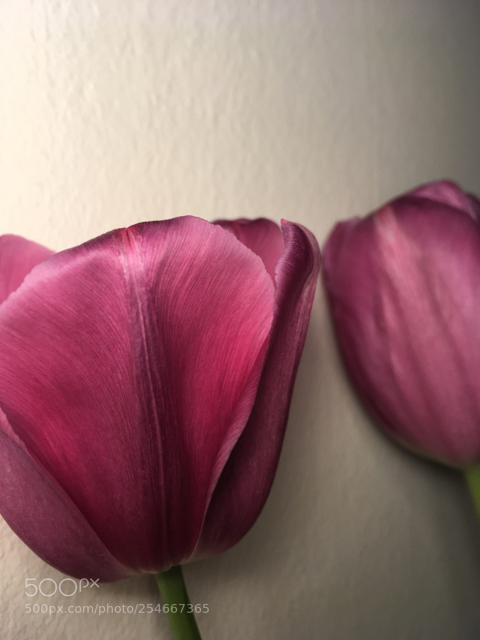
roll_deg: +0.1
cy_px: 320
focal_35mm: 29
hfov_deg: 48.2
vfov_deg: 61.7
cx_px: 240
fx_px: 536
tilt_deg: +3.7
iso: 32
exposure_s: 1/100
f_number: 2.2
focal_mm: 4.15
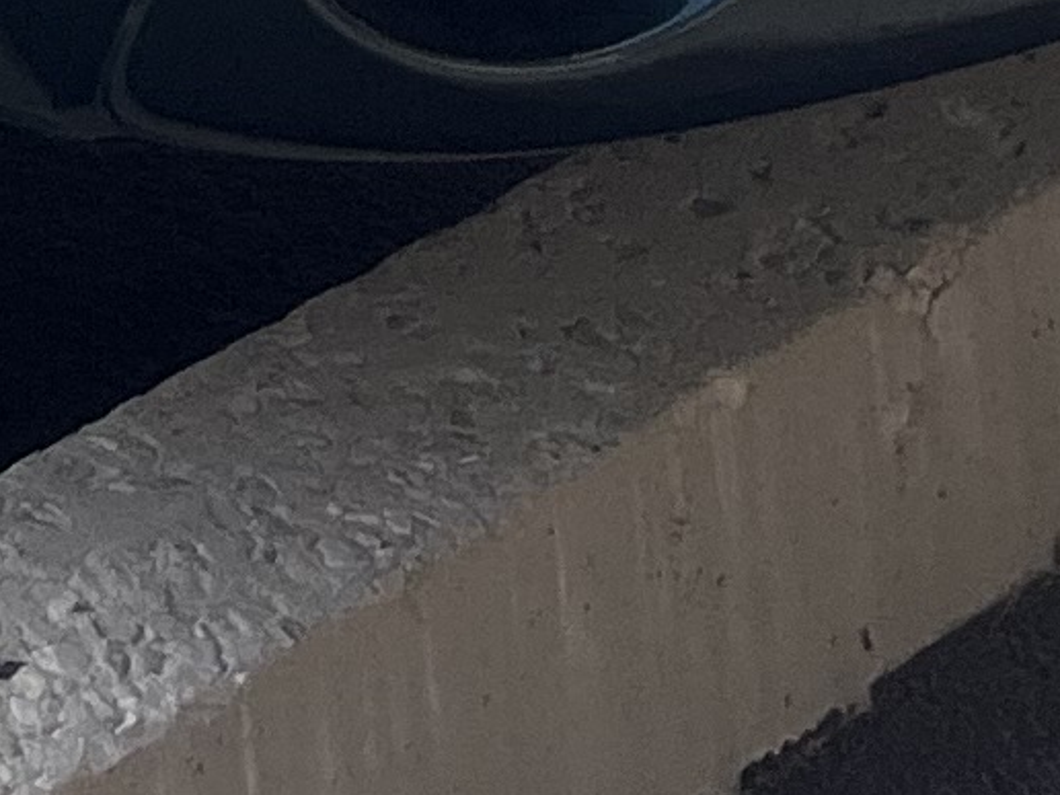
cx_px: -1648
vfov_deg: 6.5
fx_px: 6216
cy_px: -1810
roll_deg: +0.1
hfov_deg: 8.7
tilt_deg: -15.0
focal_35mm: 203
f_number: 1.6
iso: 50
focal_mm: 5.1
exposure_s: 1/628
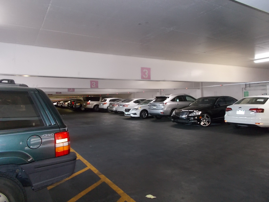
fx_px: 202
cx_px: 134
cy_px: 101
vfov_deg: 53.1
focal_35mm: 26
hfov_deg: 67.3
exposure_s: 1/25
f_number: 3.2
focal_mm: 4.6
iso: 280
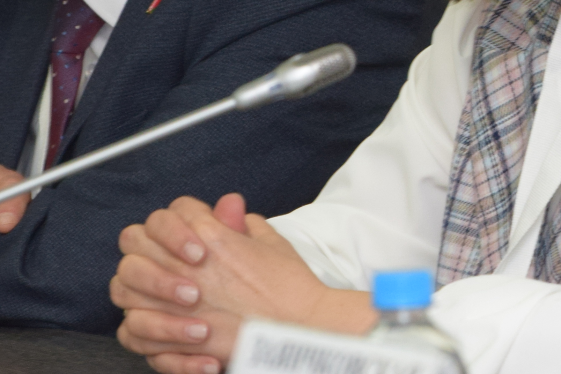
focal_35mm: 868
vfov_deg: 1.6
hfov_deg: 2.4
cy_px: -76
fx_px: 13526
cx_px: 723
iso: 800
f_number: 5
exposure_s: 1/100
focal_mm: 155
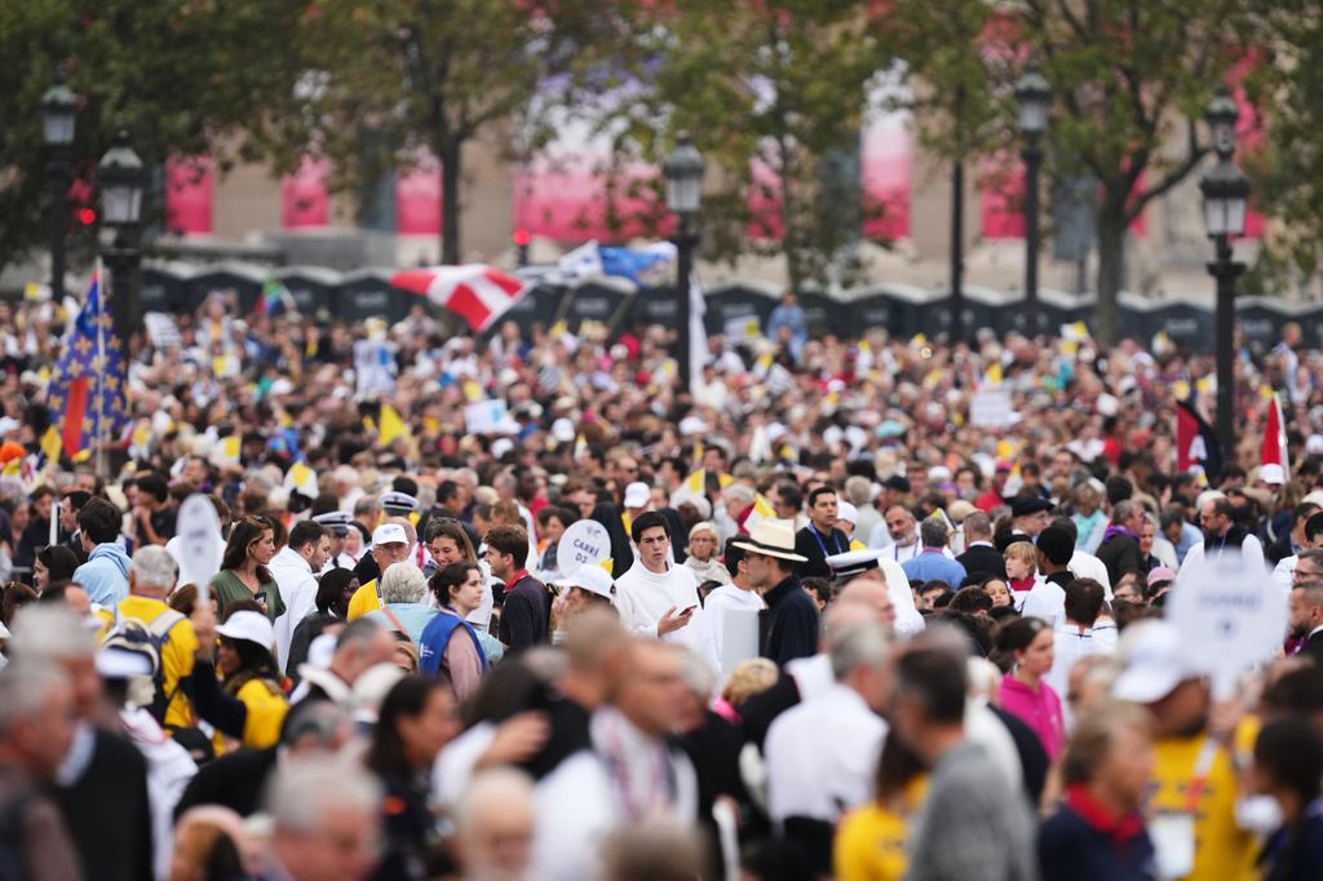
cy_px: 440
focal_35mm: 400
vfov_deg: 3.4
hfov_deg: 5.2
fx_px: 14694
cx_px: 662
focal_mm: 400
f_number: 4
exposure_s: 1/2500
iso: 640
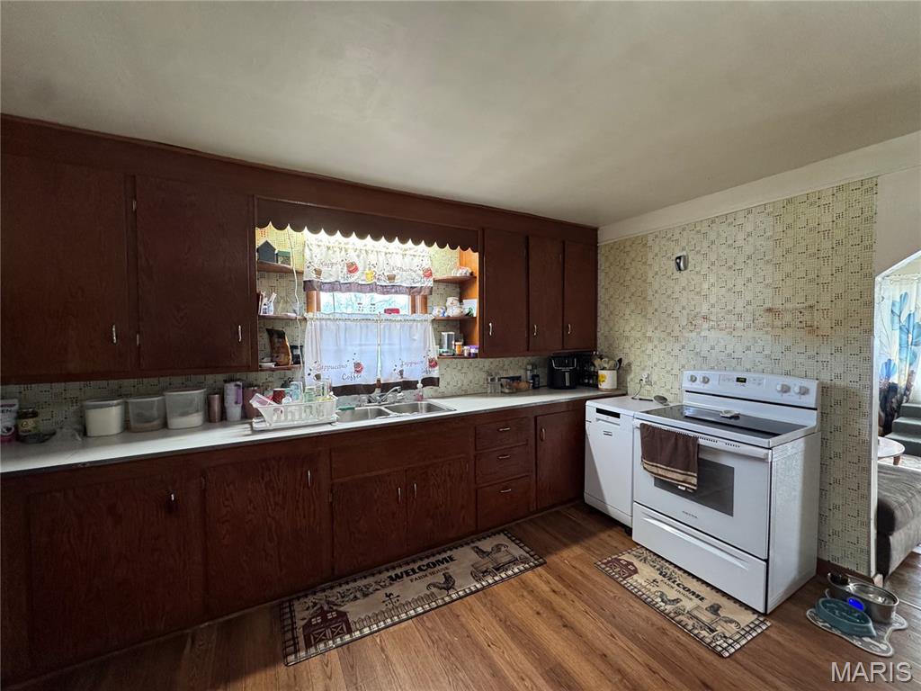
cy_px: 346
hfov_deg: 102.1
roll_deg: +0.7
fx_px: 372
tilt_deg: -0.3
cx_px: 460
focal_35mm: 14
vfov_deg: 85.7
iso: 320
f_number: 2.2
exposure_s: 1/120
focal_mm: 2.22
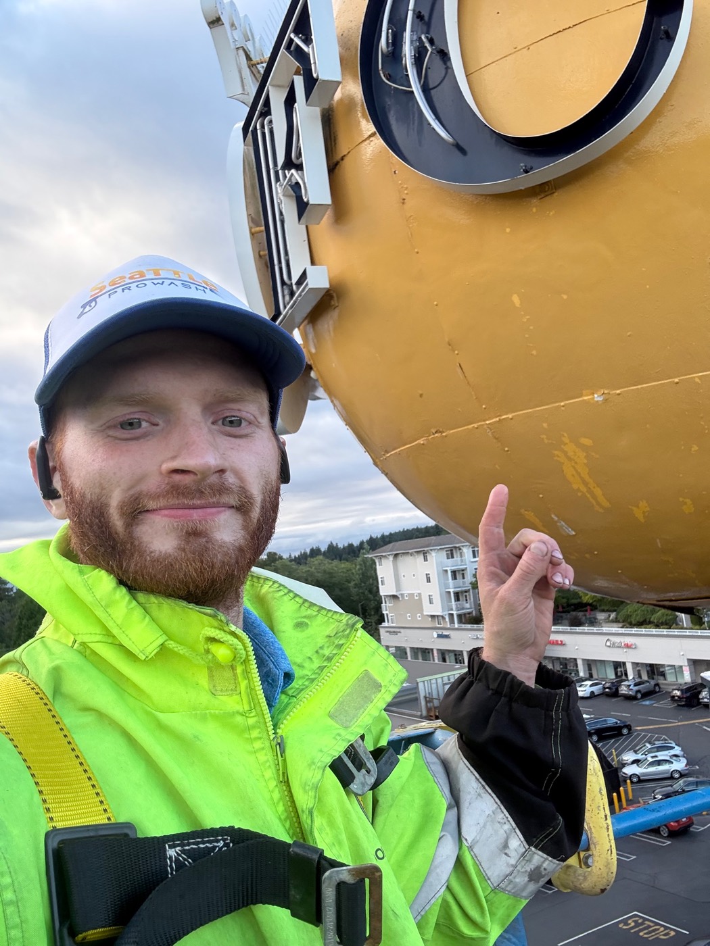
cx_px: 355
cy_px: 473
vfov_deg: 60.0
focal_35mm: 30
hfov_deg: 46.8
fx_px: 820
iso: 40
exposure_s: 1/180
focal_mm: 2.69
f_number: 1.9
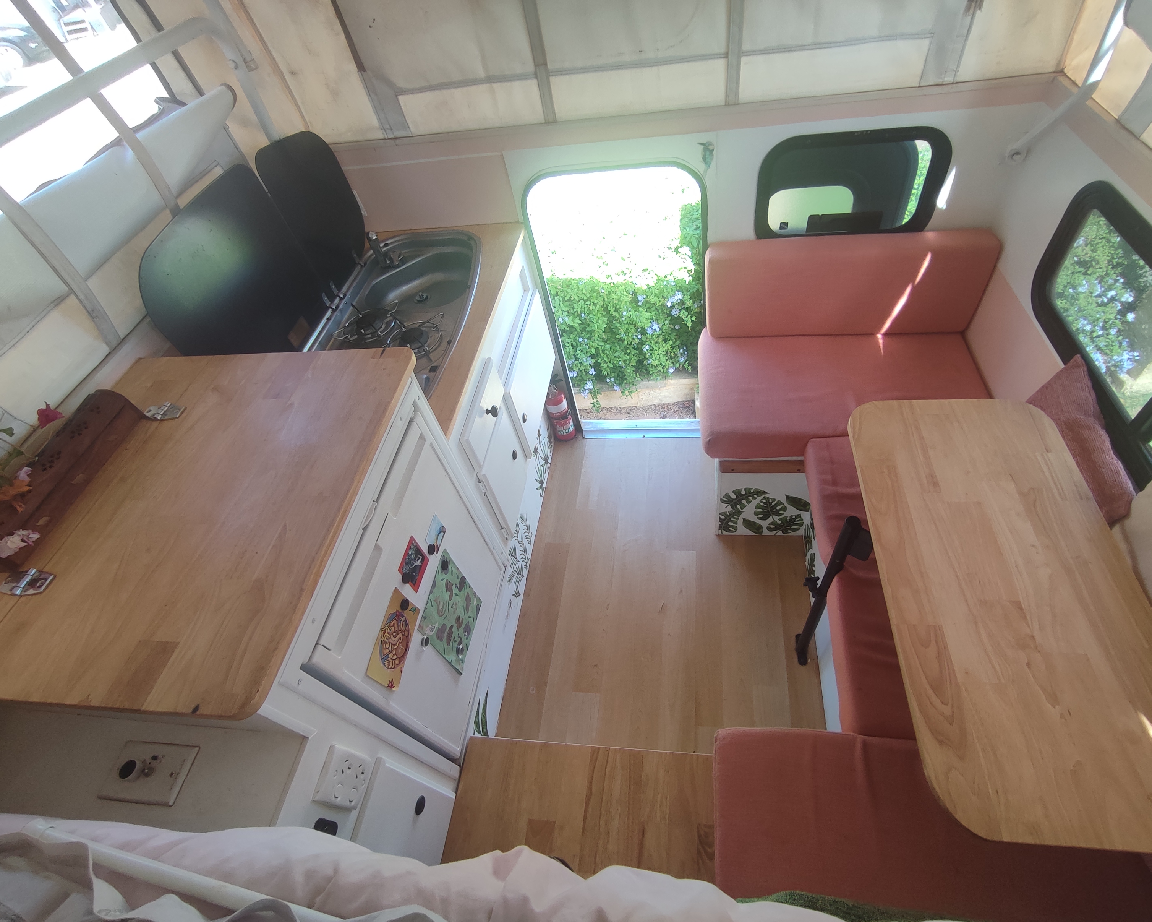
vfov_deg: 77.0
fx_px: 580
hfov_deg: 89.6
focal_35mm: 17
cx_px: 605
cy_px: 471
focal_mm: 1.65
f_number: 2.2
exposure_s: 1/100
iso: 63
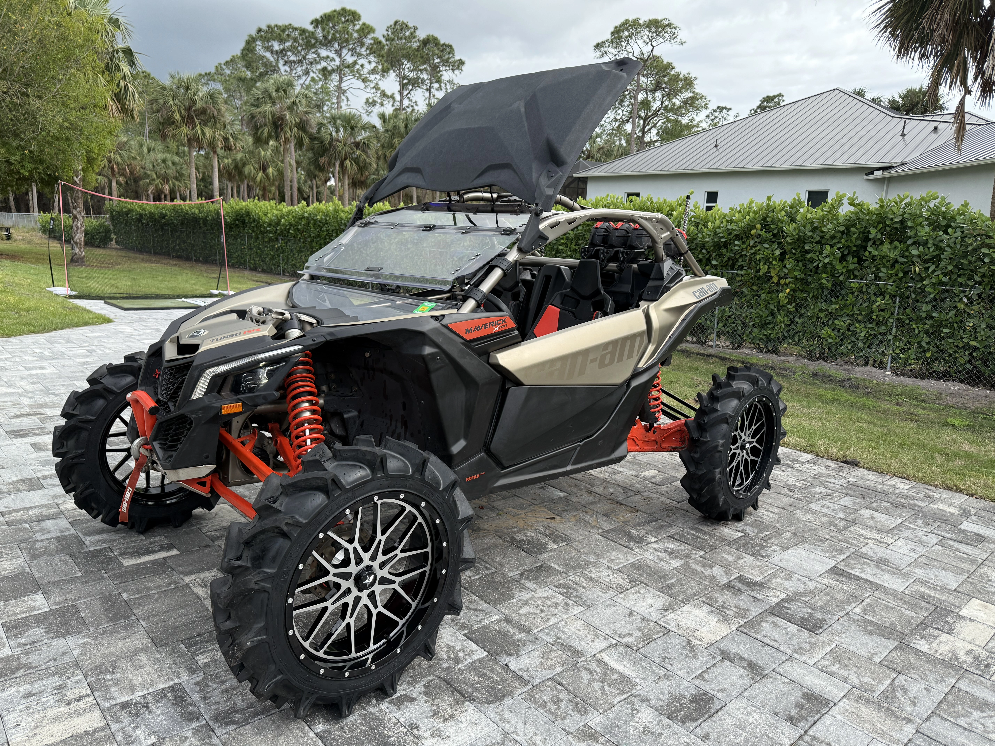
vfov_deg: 56.8
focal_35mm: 24
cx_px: 498
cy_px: 373
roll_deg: -3.4
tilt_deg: -11.7
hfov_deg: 71.6
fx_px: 690
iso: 100
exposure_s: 1/1653
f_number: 1.78
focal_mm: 6.76
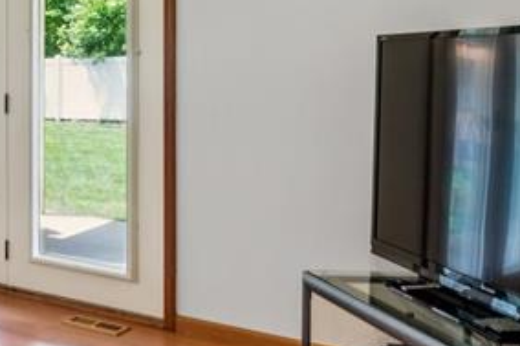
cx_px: -71
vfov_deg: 23.5
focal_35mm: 57
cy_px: 82
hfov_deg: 30.8
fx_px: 821
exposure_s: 1/4
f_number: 13
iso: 320
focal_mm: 15.8
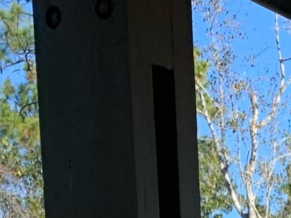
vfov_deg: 8.4
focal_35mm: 153
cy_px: 610
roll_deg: +0.7
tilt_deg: -8.6
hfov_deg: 12.3
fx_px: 1286
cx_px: 447
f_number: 1.8
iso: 25
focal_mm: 4.25
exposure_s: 1/771
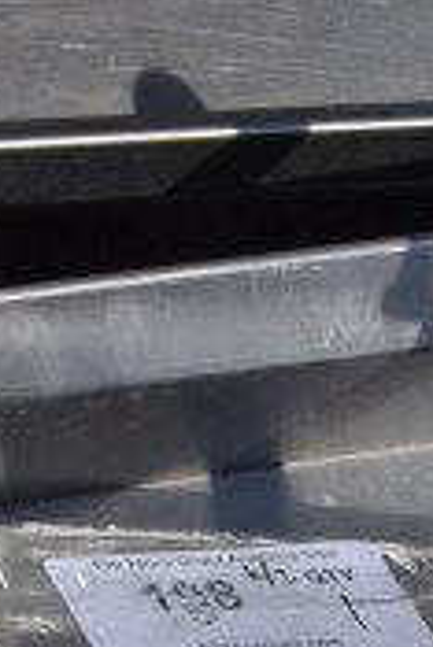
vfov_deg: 9.8
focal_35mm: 188
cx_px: 922
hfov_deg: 7.0
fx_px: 3385
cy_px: 1481
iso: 200
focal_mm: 24
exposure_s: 1/640
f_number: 13
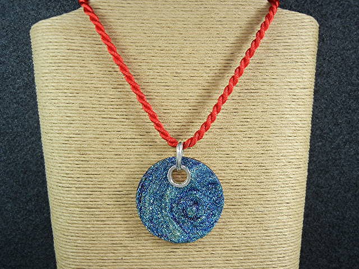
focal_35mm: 52
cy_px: 134
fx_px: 539
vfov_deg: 28.0
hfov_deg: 36.8
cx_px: 180
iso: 230
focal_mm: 9.3
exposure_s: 1/37.6
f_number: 3.9
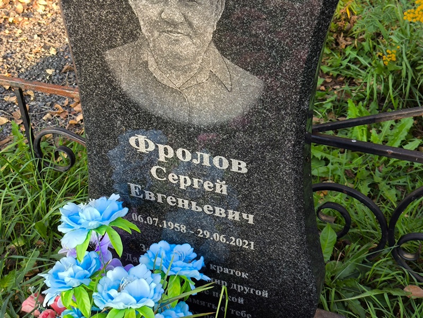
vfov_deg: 29.1
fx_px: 611
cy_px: 159
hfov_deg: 38.2
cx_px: 212
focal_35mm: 50
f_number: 1.7
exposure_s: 1/142
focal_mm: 4.71
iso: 50
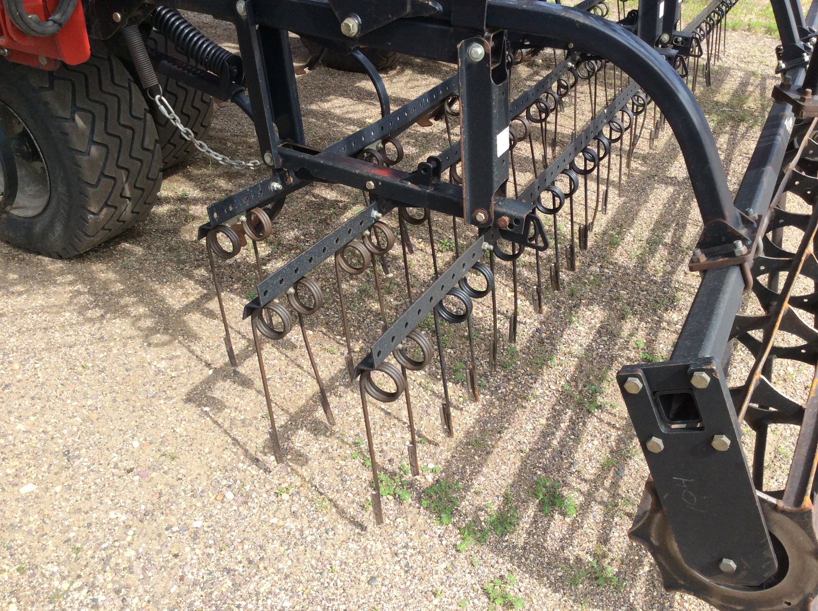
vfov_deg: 44.1
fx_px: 755
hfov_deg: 56.9
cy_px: 306
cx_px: 409
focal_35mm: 32
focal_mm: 3.3
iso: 32
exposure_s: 1/566
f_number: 2.4
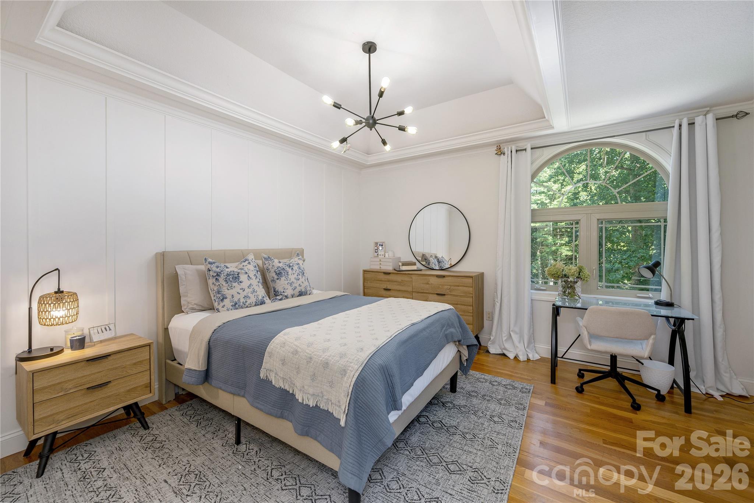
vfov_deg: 81.3
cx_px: 377
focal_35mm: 14
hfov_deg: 104.2
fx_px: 293
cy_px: 252
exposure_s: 1/60
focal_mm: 14
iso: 320
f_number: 7.1
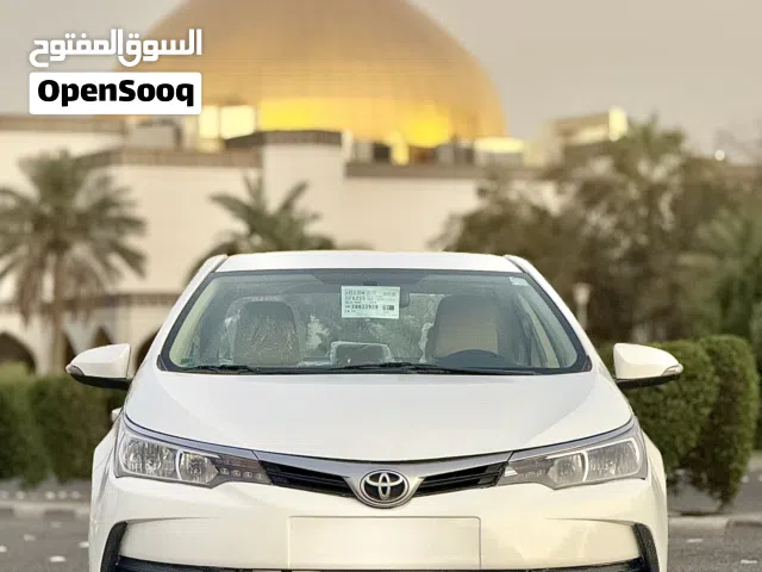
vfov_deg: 12.3
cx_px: 381
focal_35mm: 120
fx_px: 2642
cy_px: 286
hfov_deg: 16.4
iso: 500
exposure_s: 1/60
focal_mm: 15.66
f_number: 2.8
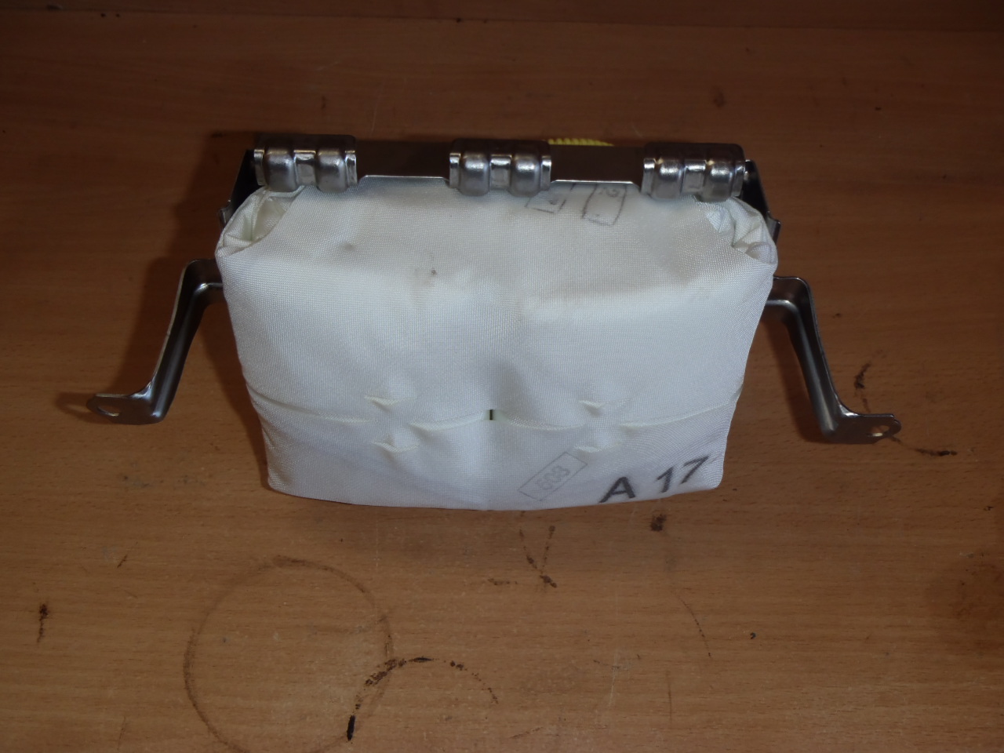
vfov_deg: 37.7
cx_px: 502
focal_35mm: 38
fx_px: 1102
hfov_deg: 49.0
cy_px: 376
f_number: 4.6
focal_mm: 6.83
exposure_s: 1/40
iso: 100
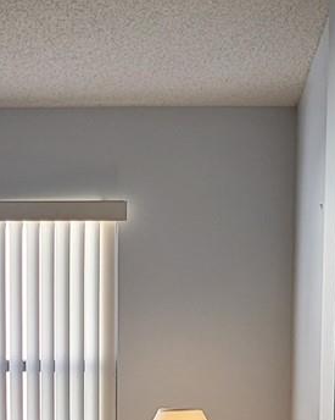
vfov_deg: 15.6
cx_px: 56
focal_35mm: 118
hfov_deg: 13.0
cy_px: 516
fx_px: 1463
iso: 125
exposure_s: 1/120
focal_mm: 5.4
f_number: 1.8
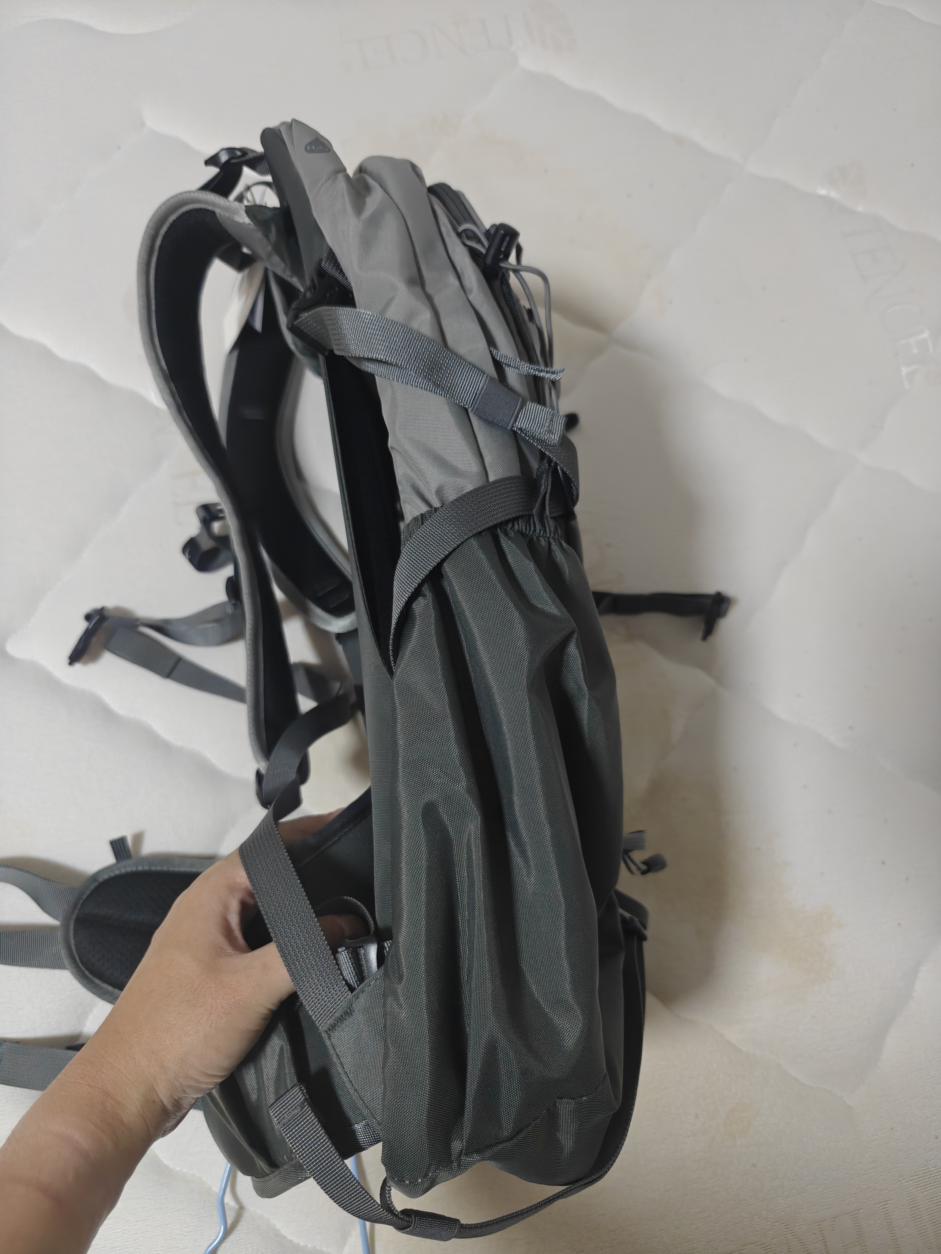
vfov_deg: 73.9
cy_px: 627
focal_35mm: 23
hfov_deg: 58.9
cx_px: 470
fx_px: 834
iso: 1250
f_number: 1.6
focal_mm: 6.06
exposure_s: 1/200
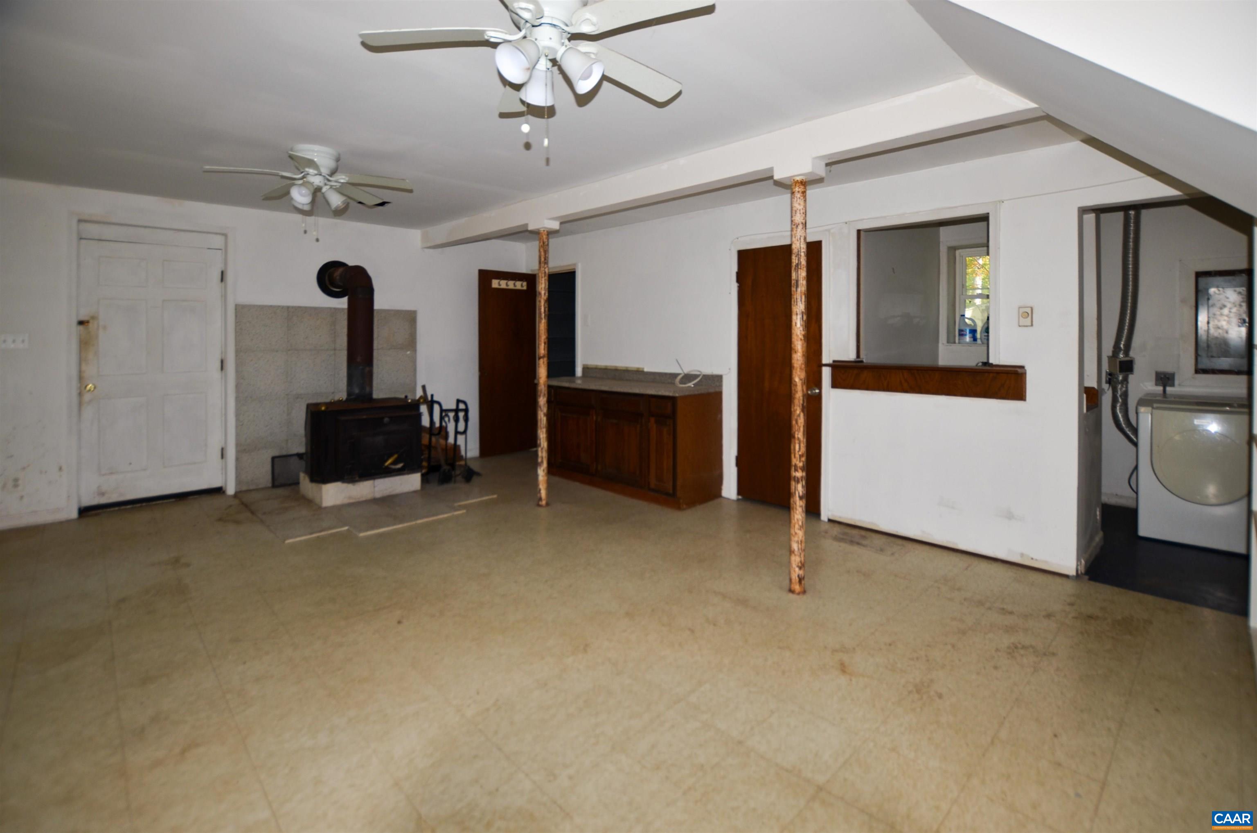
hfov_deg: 100.5
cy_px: 416
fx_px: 523
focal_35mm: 15
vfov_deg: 77.1
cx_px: 628
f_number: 3.5
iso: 100
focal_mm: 10
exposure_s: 1/60
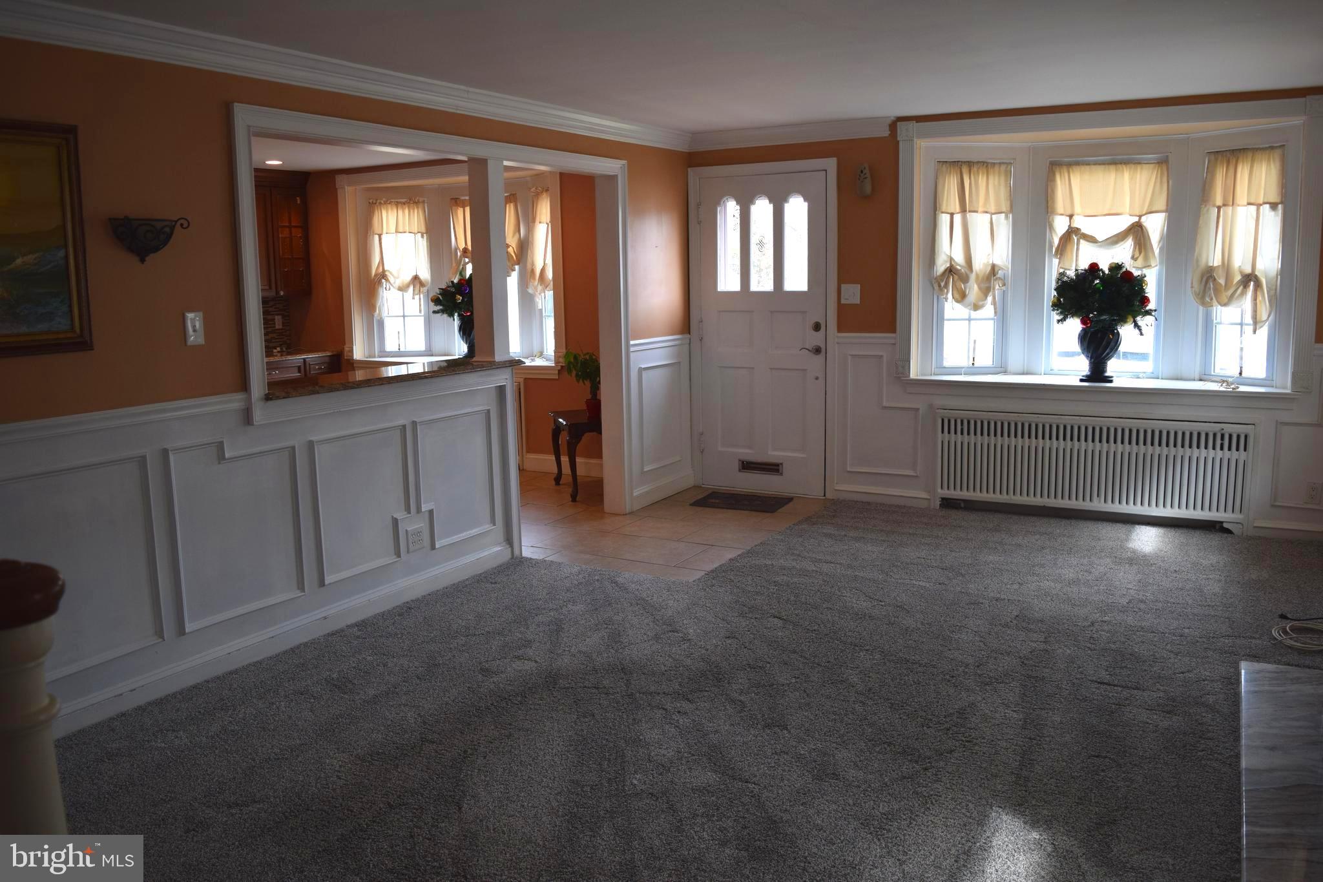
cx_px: 662
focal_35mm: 27
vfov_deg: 47.9
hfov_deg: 67.4
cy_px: 441
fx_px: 992
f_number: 4.5
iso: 400
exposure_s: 1/80
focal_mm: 18
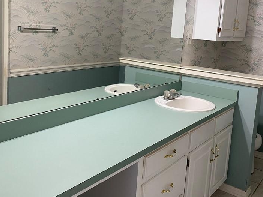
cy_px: 68
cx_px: 131
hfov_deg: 49.0
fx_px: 289
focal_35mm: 38
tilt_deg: -8.3
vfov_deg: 37.3
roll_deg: -4.3
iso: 100
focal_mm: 4.25
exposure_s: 1/60
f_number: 1.8
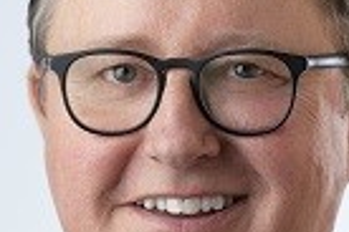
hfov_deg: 4.1
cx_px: 185
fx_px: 4924
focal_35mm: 508
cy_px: 226
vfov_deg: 2.7
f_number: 3.2
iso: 100
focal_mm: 140
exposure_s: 1/160
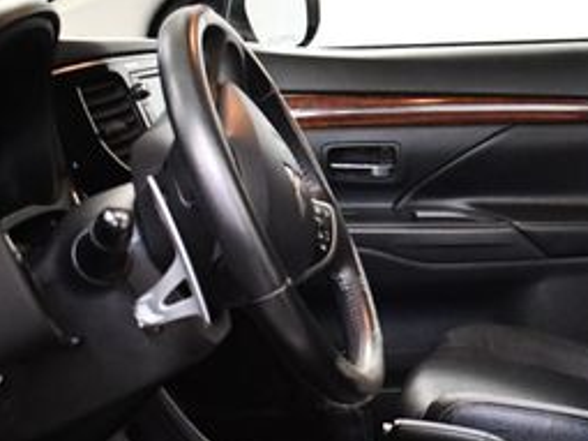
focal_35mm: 87
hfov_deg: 21.5
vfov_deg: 17.0
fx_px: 1477
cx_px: 623
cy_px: 249
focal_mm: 18
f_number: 3.5
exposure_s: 1/125
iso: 2800
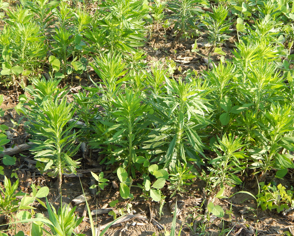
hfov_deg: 29.6
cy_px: 118
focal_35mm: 64
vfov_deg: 23.9
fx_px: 557
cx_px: 154
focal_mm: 10.9
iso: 125
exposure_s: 1/200
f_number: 4
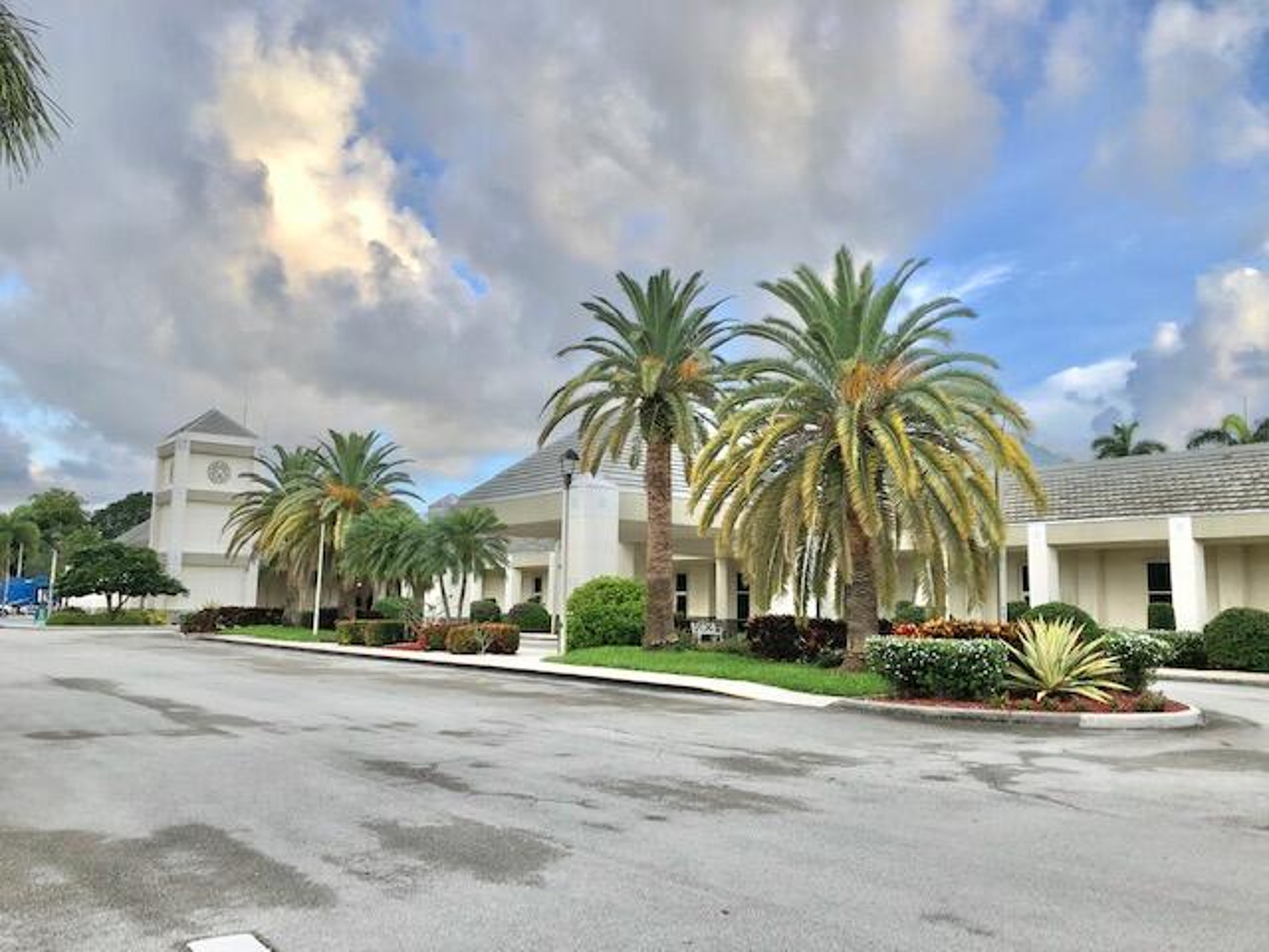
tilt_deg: +8.5
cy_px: 476
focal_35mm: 28
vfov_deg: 49.7
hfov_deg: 63.4
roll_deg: -1.7
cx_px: 634
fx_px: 1026
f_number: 1.8
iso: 20
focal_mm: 3.99
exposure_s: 1/571
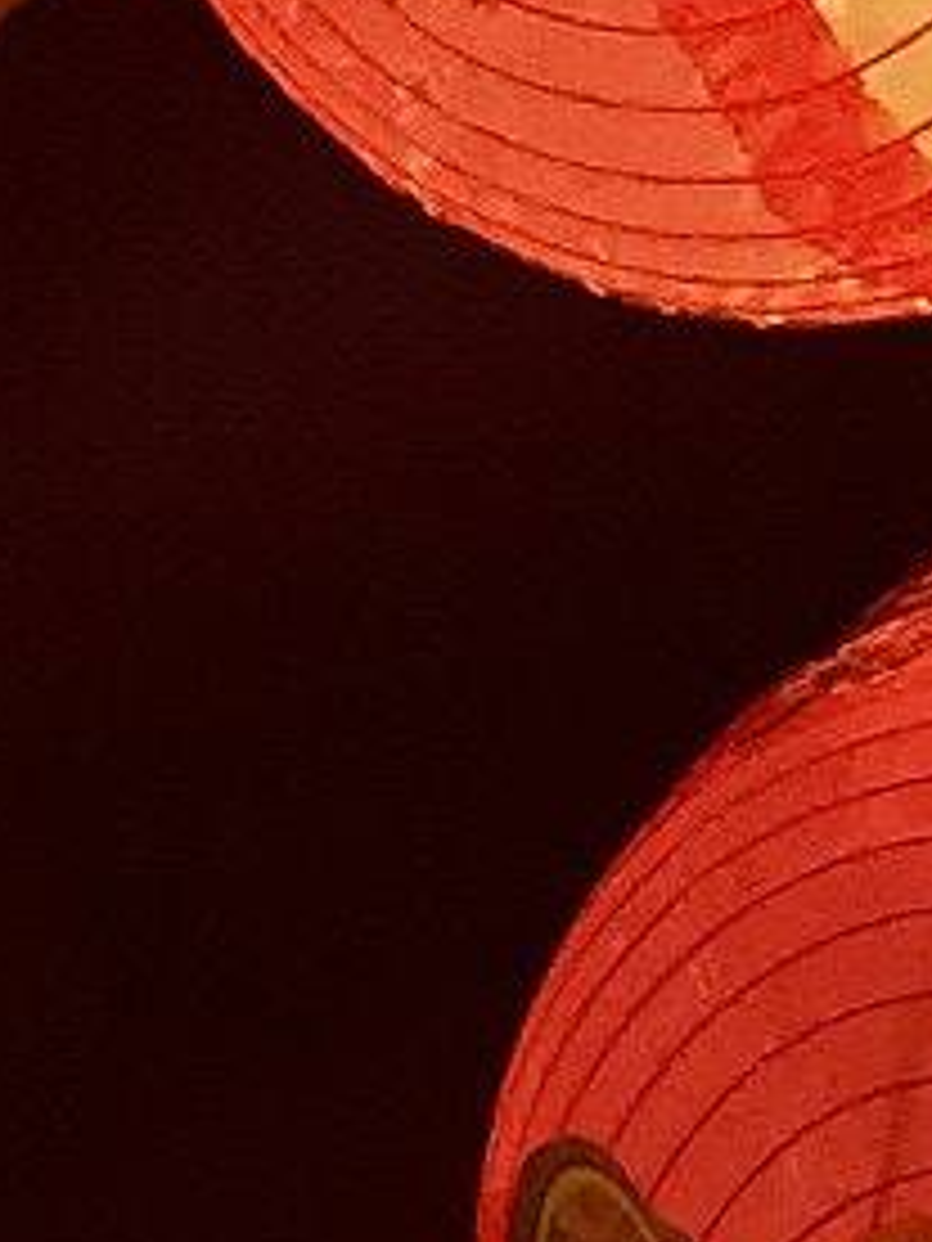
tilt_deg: +56.3
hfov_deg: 8.8
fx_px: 6031
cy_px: 3105
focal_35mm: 168
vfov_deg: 10.1
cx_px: 727
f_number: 2.2
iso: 80
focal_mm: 4.15
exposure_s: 1/30
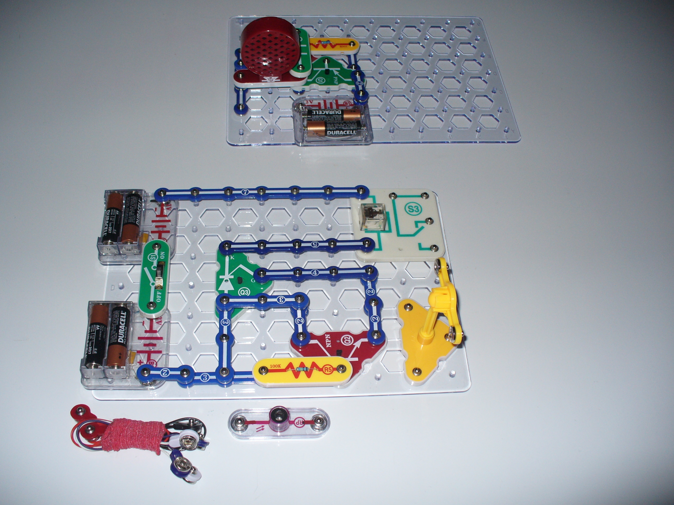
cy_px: 252
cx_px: 337
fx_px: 720
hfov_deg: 50.1
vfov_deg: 38.7
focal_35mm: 37
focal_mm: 6.1
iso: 100
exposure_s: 1/30
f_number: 2.8
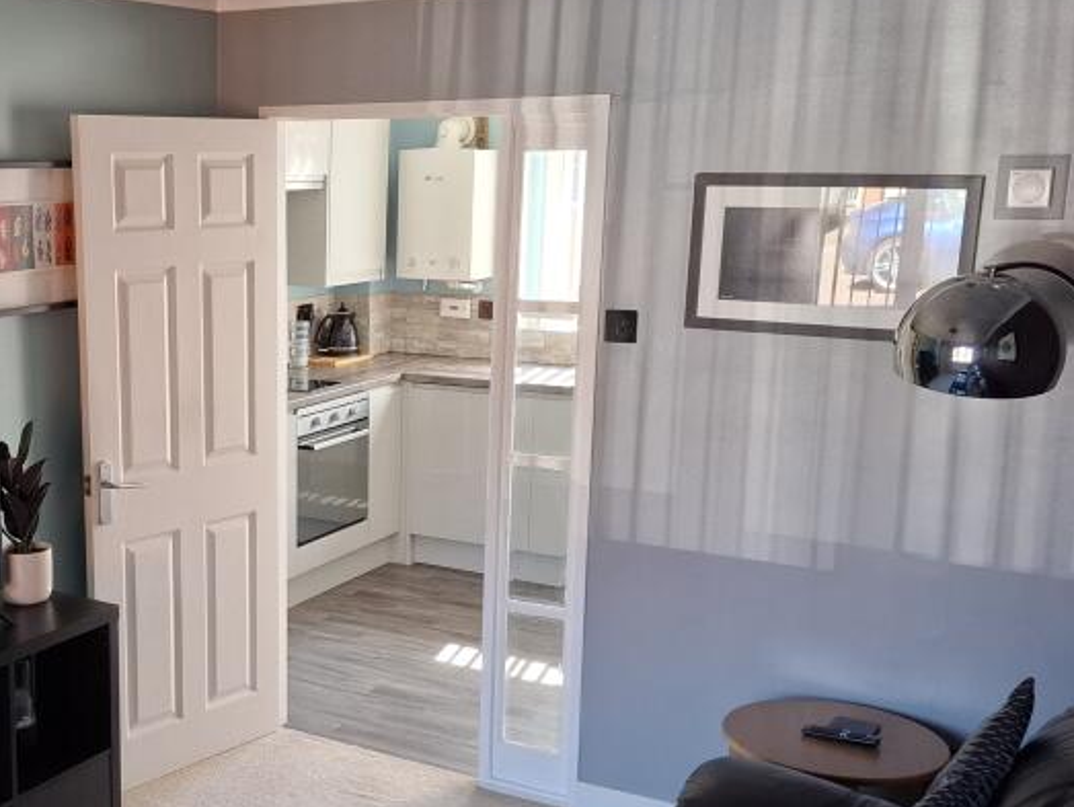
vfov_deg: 32.1
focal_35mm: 45
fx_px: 1397
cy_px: 499
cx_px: 259
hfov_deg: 40.8
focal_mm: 5.54
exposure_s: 1/100
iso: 200
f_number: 1.8
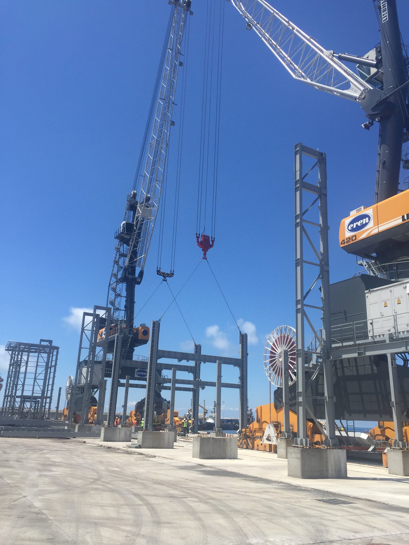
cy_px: 272
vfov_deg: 61.7
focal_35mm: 29
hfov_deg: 48.2
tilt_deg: +17.9
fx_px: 457
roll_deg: -3.2
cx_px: 204
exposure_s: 1/2639
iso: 32
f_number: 2.2
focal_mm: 4.15
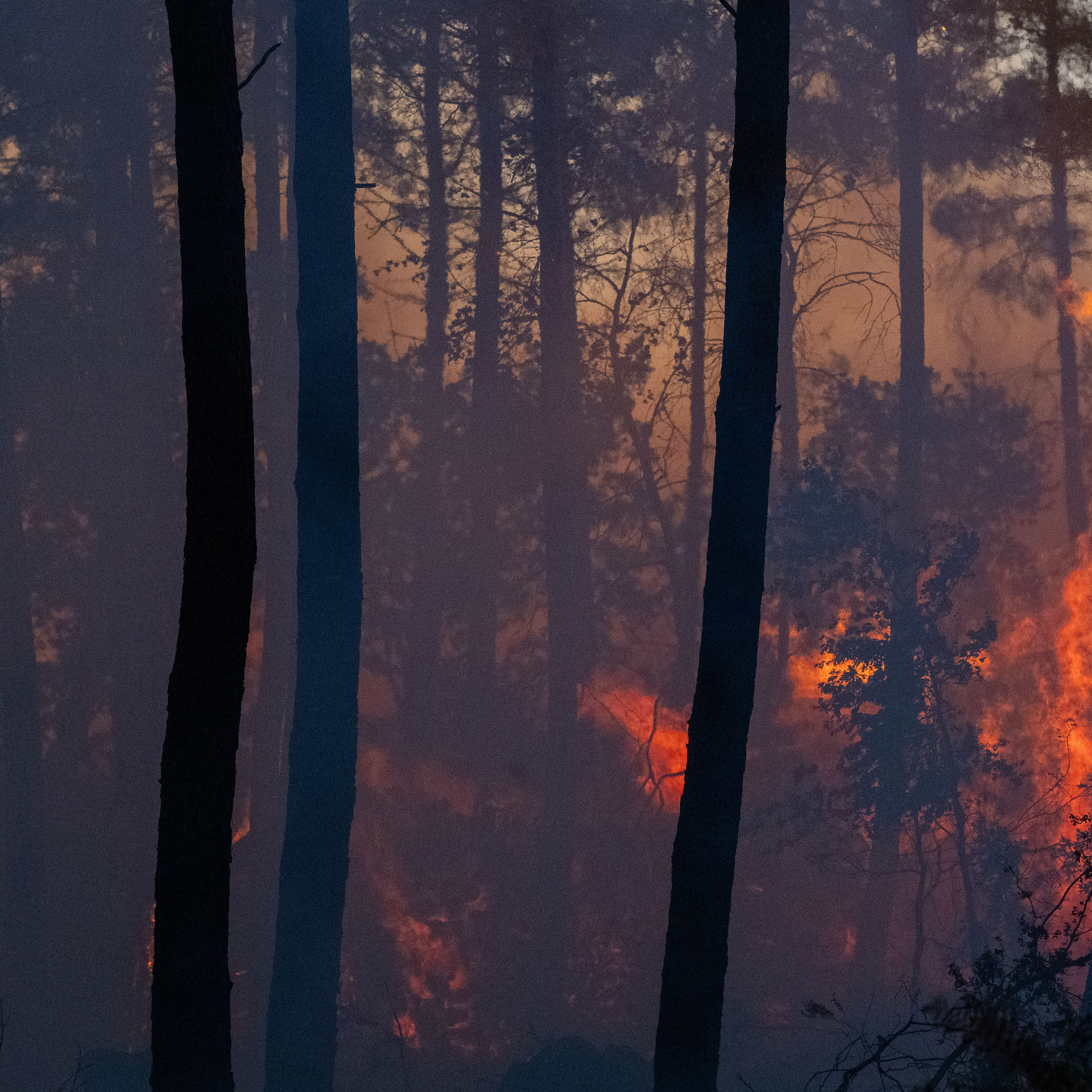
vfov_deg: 8.3
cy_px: 474
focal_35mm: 210
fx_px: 7495
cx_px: 1034
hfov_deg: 8.3
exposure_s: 1/320
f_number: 9
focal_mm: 130
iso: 2800
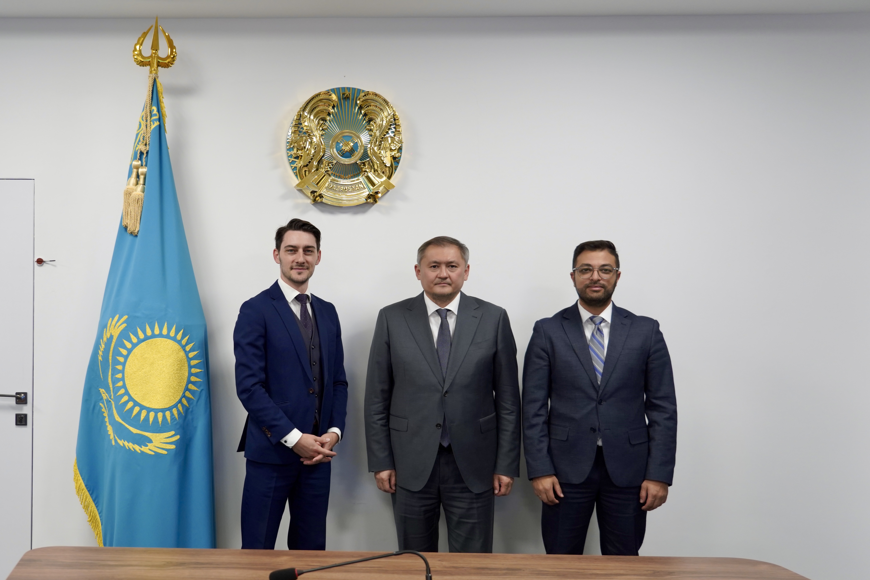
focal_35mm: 34
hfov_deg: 55.8
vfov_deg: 38.9
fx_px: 822
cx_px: 435
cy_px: 290
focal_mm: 34
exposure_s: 1/160
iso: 1000
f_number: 4
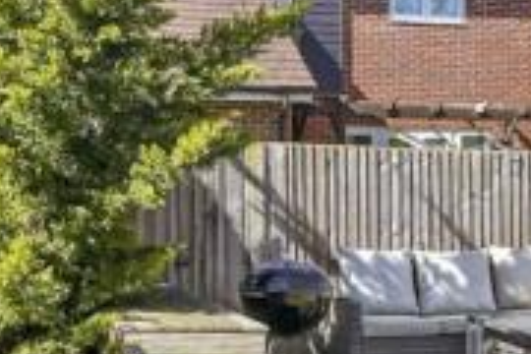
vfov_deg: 14.0
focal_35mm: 98
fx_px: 1445
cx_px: 541
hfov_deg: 20.1
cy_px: 196
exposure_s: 1/320
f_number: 8
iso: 160
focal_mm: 18
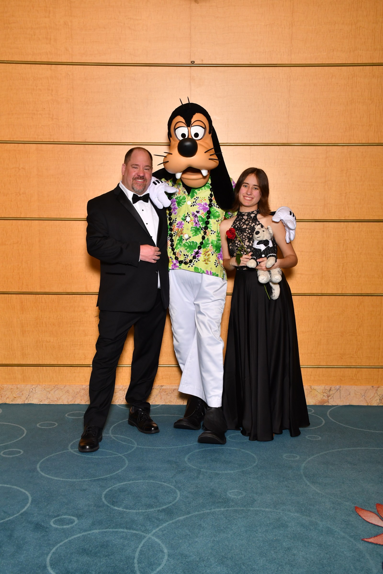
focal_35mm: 45
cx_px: 192
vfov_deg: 43.6
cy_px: 287
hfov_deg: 29.9
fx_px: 718
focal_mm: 30
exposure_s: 1/125
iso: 500
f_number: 6.3
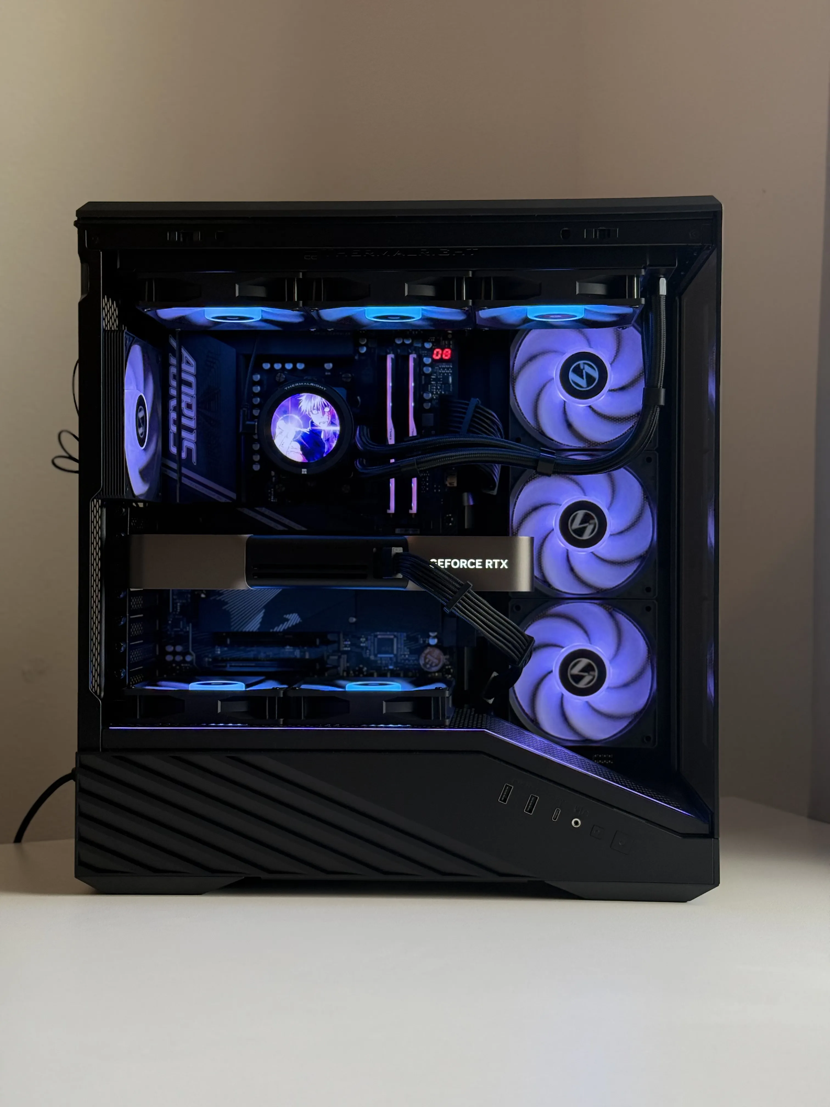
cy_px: 554
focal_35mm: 48
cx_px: 415
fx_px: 1535
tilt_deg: +0.7
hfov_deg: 30.3
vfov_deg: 39.7
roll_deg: -1.7
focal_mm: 6.76
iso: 160
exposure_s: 1/120
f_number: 1.78
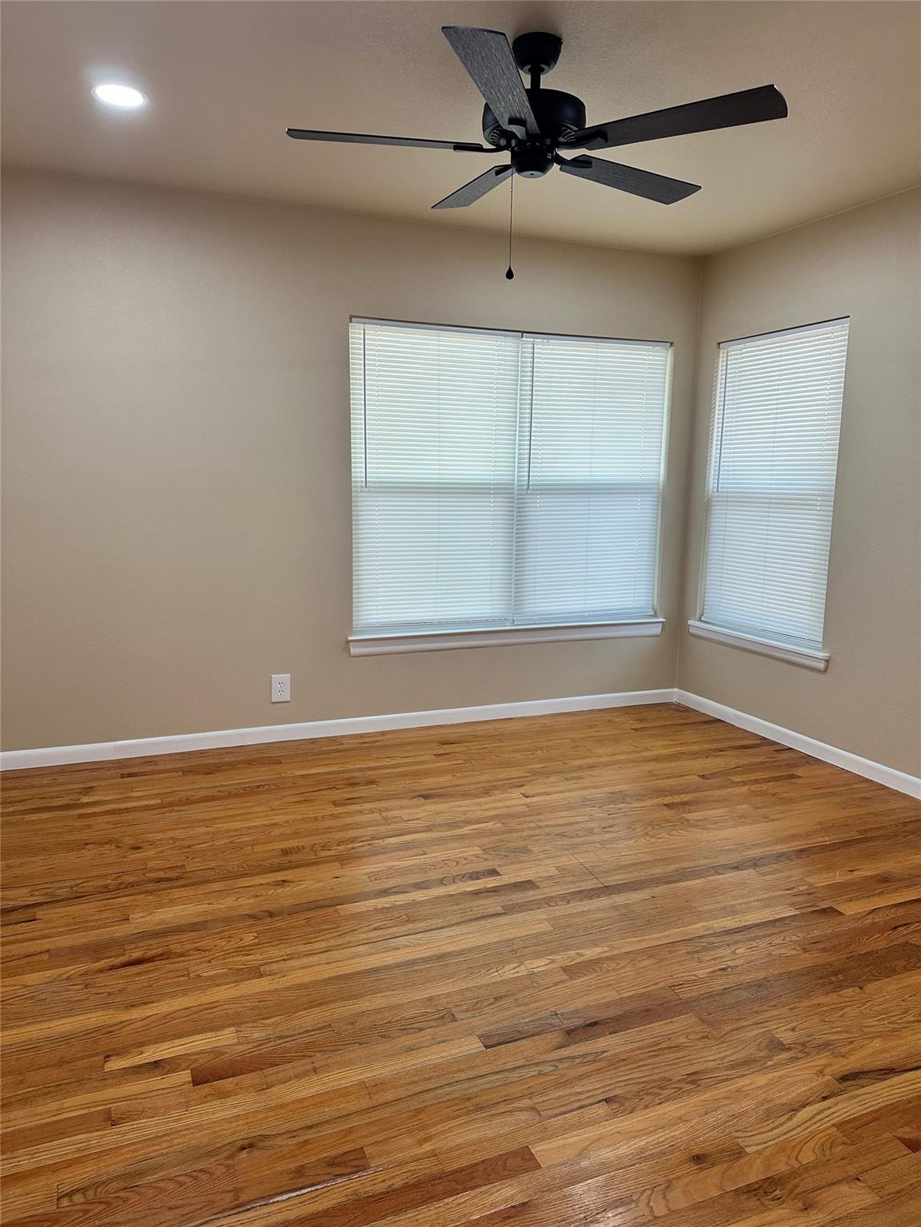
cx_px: 460
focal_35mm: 24
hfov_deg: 56.8
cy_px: 614
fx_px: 851
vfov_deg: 71.6
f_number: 1.78
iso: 160
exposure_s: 1/120
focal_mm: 6.86
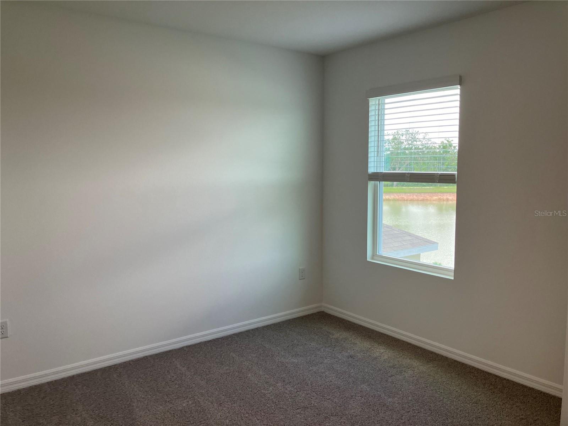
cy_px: 213
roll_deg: +0.9
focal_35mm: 28
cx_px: 284
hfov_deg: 63.4
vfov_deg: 49.7
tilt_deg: -5.0
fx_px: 459
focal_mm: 3.99
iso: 64
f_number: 1.8
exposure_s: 1/120
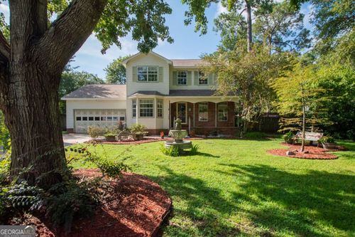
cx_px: 177
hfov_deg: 96.8
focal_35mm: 16
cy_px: 126
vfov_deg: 73.7
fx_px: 158
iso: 1250
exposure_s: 1/3200
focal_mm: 10
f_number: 5
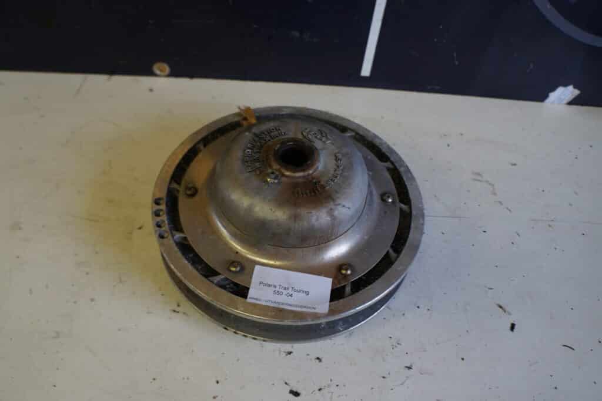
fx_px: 452
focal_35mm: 27
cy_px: 200
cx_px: 301
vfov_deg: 47.9
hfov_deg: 67.4
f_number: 4
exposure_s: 1/60
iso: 800
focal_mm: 18
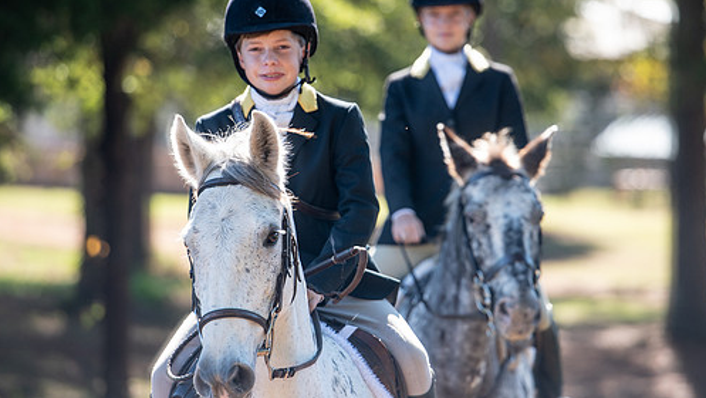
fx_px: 4232
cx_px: 340
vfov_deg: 5.4
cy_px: 180
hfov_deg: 9.5
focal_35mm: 226
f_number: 4
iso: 280
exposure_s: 1/320
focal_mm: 185
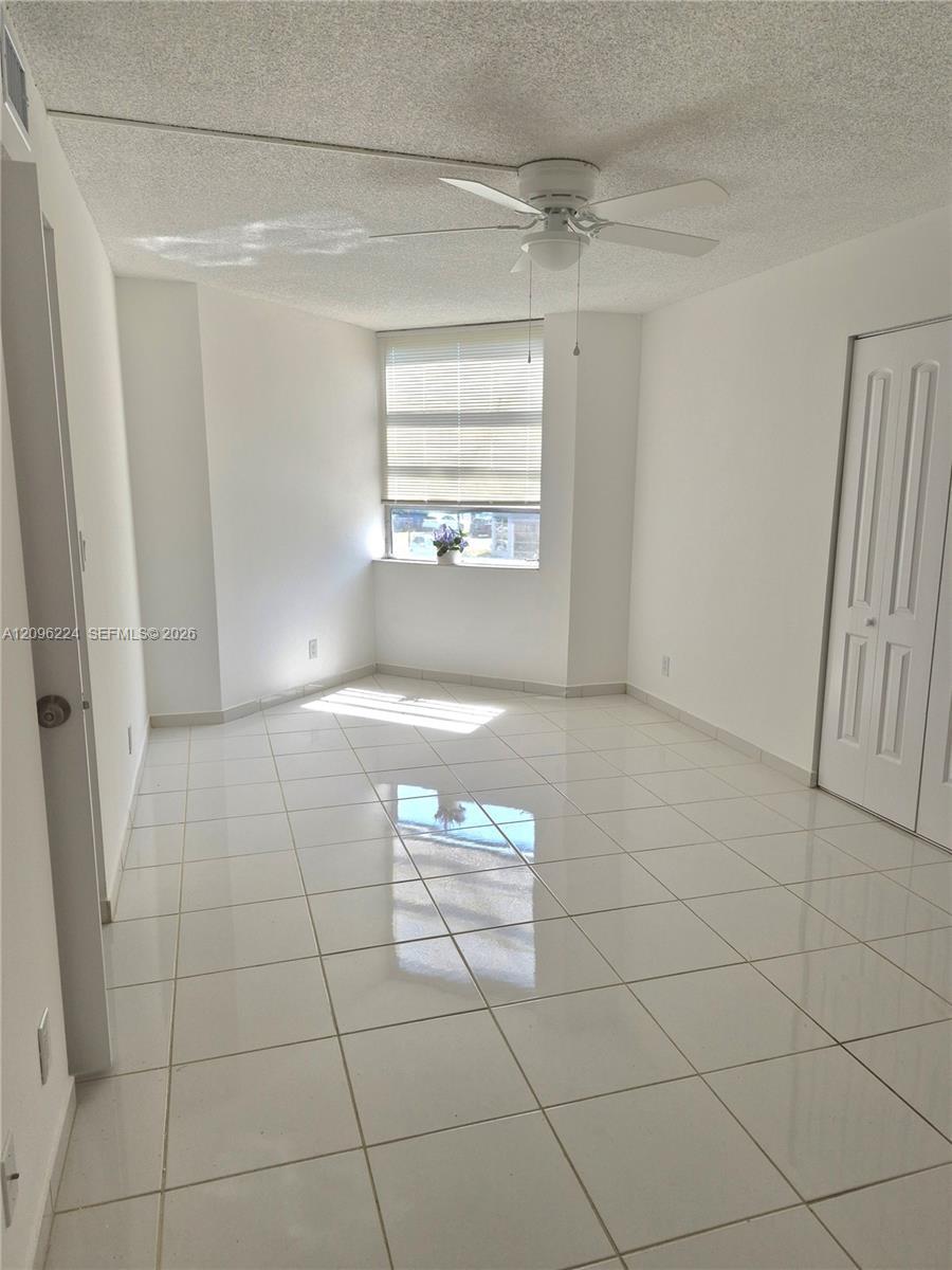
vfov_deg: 73.9
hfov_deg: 58.9
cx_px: 476
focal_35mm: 23
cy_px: 635
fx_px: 843
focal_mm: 5.4
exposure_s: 1/625
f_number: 1.8
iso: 80
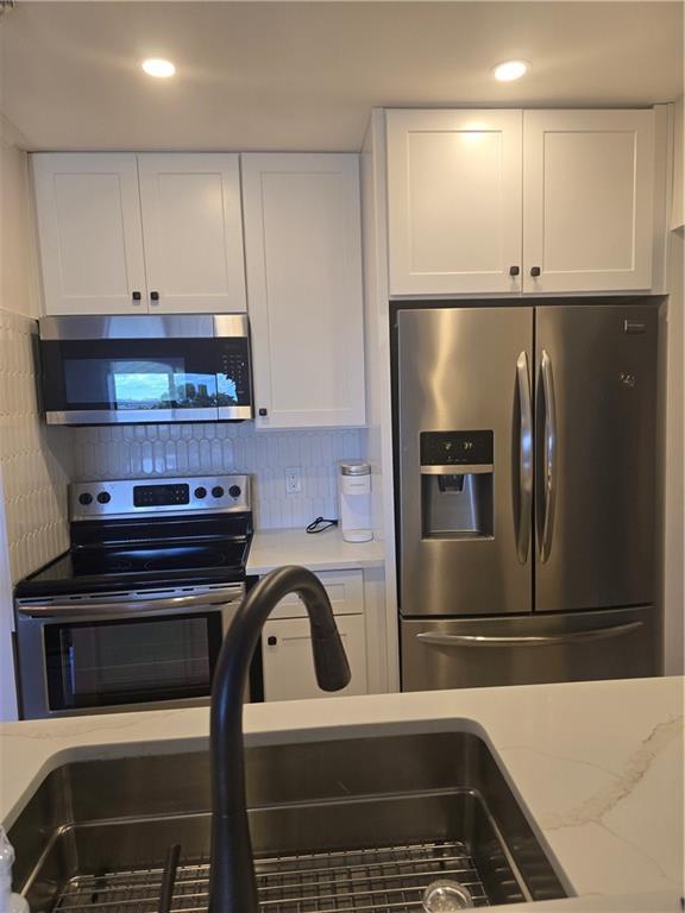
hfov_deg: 58.9
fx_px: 607
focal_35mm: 23
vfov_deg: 73.9
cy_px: 456
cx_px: 342
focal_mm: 6.3
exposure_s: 1/120
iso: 100
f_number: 1.7
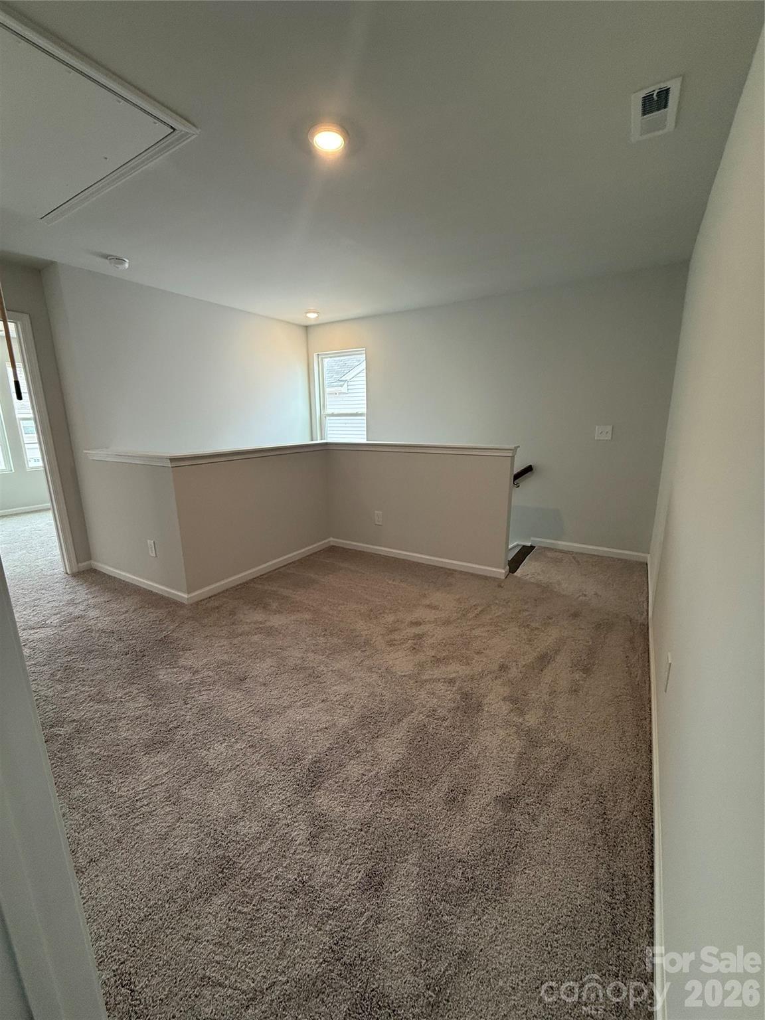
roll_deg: -0.4
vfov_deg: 102.1
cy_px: 510
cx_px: 382
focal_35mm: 14
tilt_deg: -12.1
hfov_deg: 85.7
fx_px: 413
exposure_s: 1/120
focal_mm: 2.22
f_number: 2.2
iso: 160
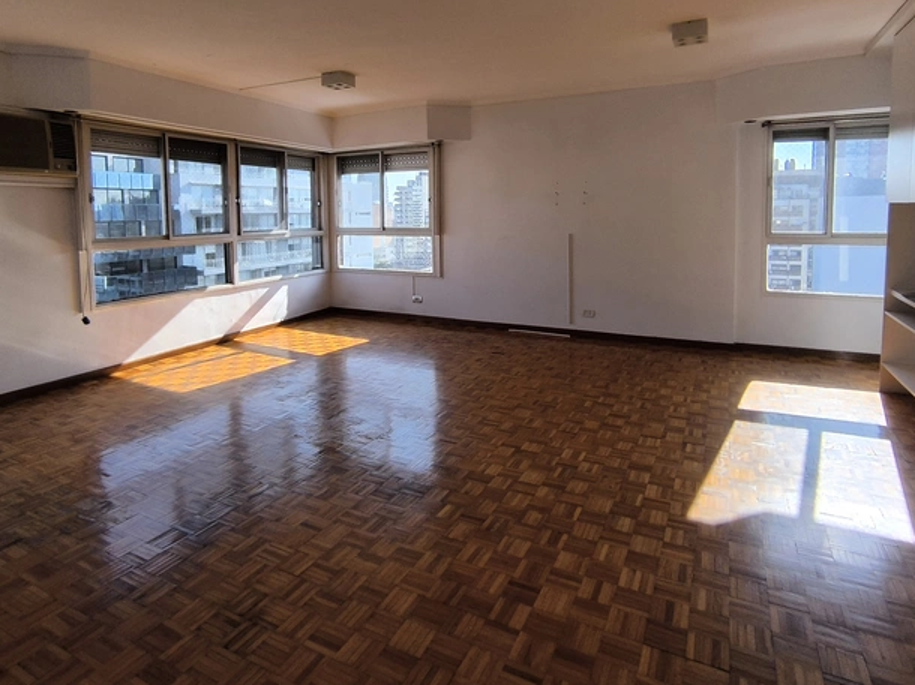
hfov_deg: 79.0
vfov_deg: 62.5
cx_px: 444
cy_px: 256
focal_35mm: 21
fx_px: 555
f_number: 2.2
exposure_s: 1/652
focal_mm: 1.65
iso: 50
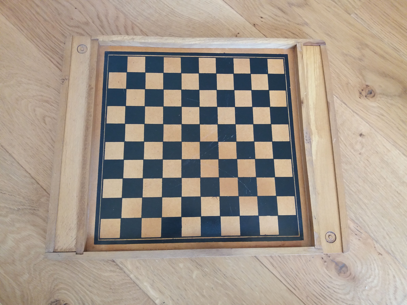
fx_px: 329
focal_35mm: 28
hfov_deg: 63.4
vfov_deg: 49.7
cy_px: 152
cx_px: 204
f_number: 1.9
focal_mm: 3.7
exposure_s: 1/20
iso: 160
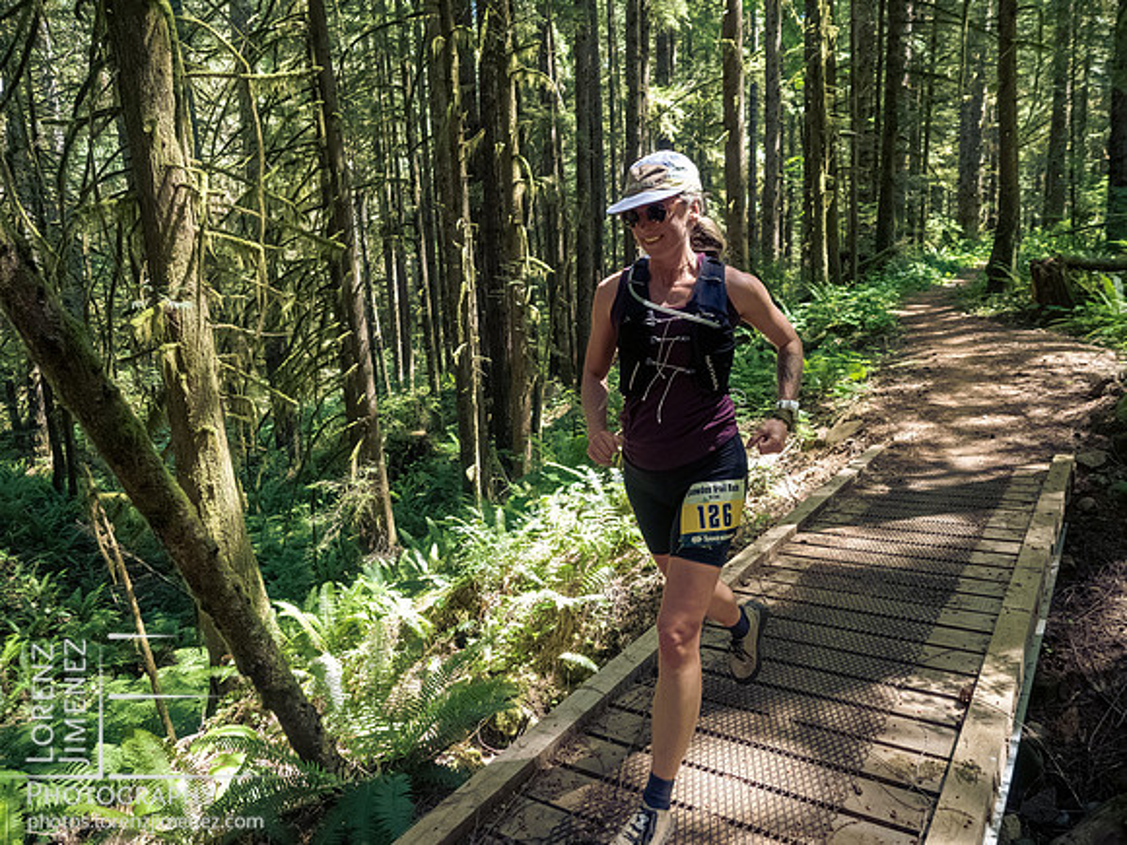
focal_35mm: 24
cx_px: 564
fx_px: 781
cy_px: 422
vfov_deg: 56.8
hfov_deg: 71.6
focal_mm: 12
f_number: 2.8
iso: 3200
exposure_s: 1/1000
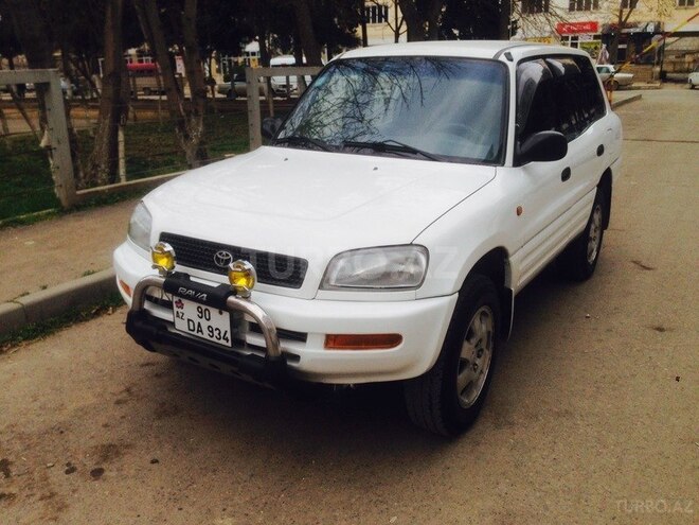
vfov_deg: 42.9
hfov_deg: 55.4
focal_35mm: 33
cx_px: 350
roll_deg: -0.8
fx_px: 666
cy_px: 262
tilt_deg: -16.6
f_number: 2.4
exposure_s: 1/678
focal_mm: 4.12
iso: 50
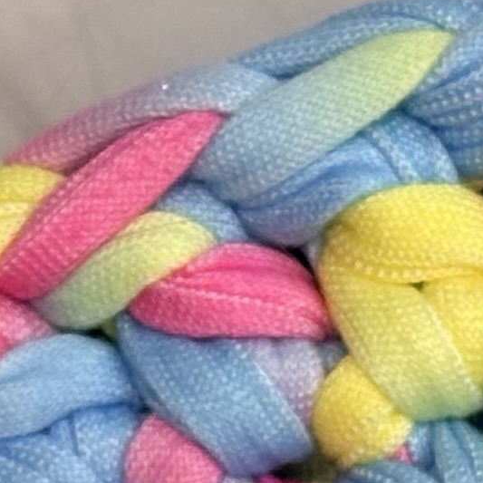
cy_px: 1174
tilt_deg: -23.9
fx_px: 5494
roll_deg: +3.4
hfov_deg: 5.0
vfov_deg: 4.9
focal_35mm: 348
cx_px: 739
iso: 64
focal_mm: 5.96
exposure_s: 1/60
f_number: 1.6
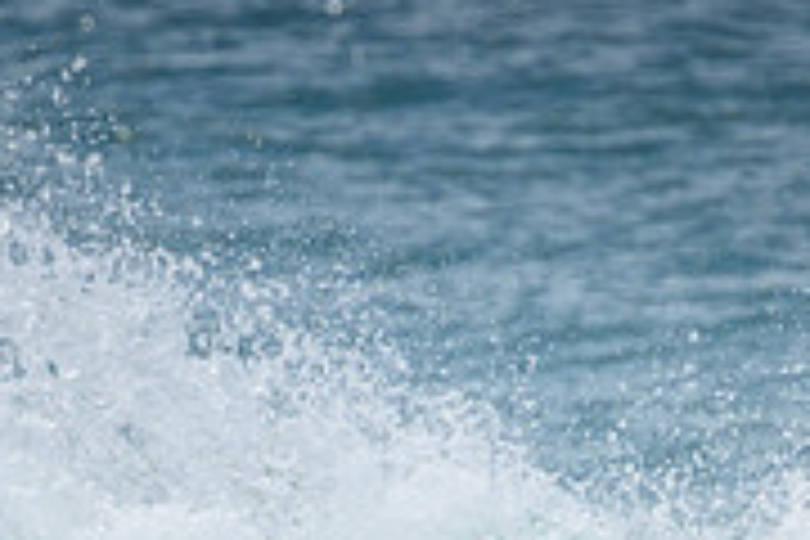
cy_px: 794
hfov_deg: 0.8
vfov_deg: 0.5
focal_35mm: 2579
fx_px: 58023
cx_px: 234
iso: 640
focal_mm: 800
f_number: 11
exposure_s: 1/2000
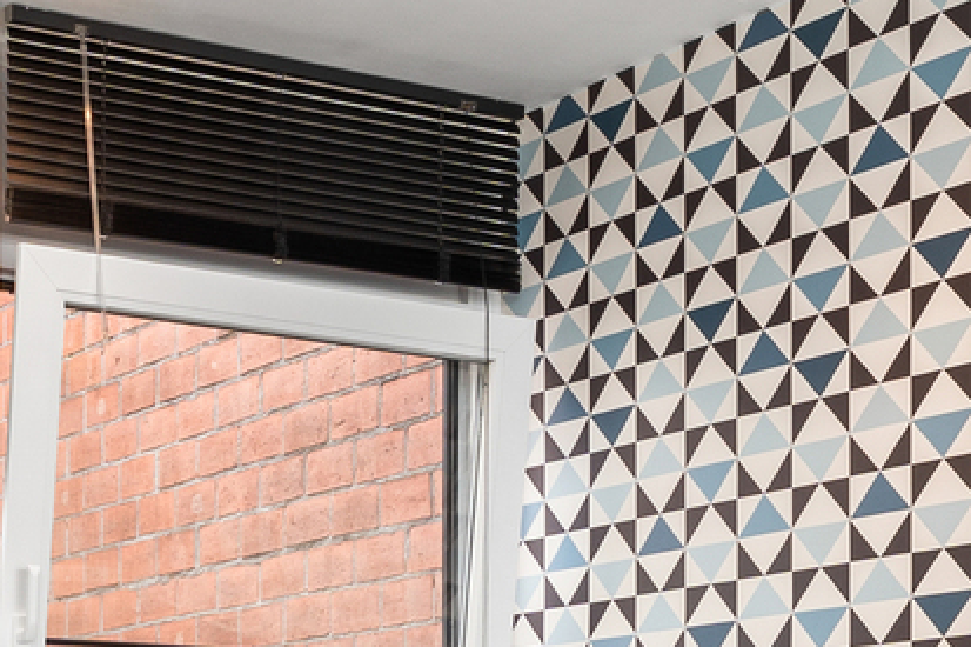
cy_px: 873
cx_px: 428
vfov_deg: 14.0
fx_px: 2507
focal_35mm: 93
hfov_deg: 21.9
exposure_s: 1/3
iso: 250
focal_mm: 16
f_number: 11
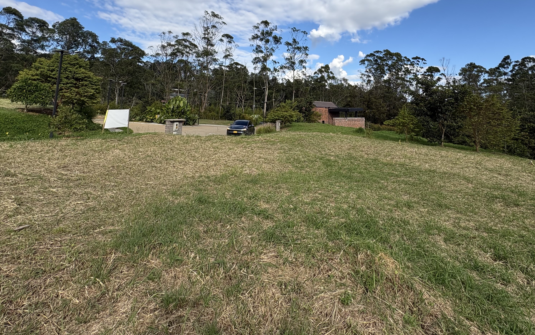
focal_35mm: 20
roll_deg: -1.8
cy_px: 69
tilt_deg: +8.1
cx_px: 298
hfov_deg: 84.7
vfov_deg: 55.6
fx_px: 292
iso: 50
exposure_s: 1/1709
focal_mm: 2.22
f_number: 2.2
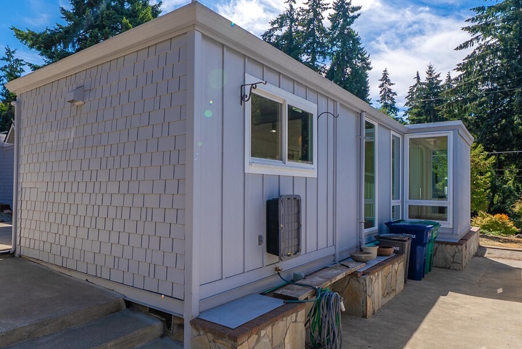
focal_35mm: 24
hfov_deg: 72.3
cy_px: 179
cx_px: 191
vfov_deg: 53.2
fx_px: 348
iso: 80
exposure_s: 1/320
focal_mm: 13
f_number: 7.1
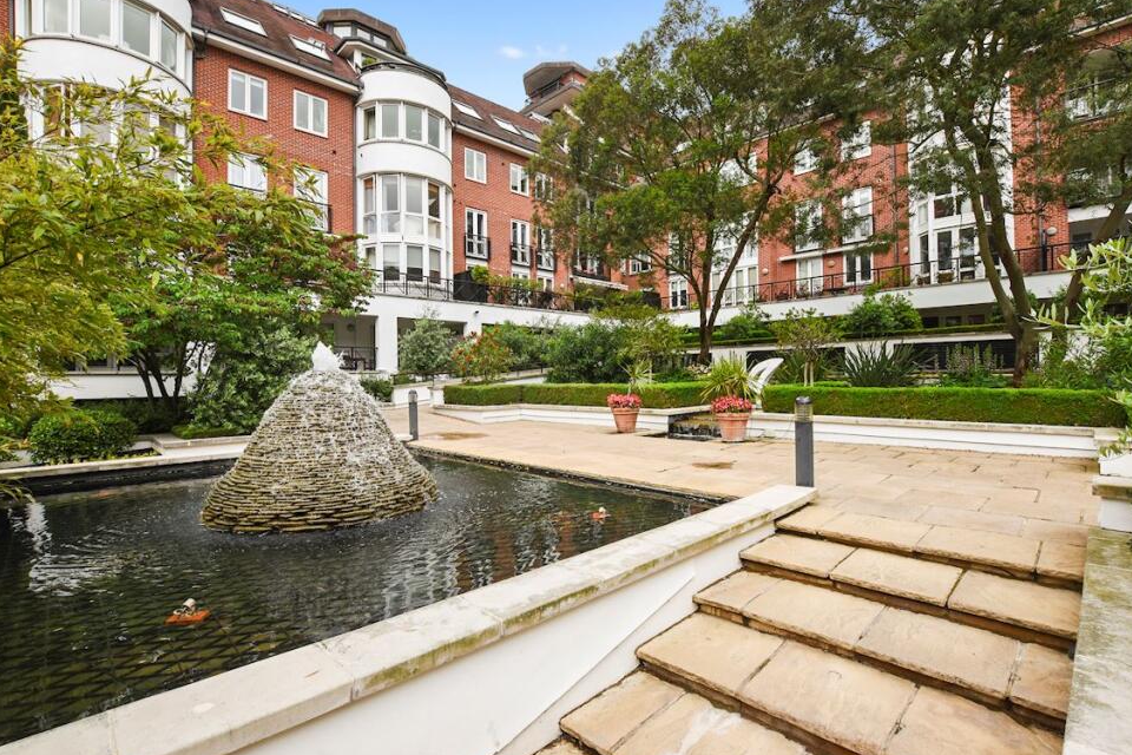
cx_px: 579
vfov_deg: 73.7
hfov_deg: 96.7
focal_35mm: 16
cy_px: 377
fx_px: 503
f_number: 11
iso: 200
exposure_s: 1/125
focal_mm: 10
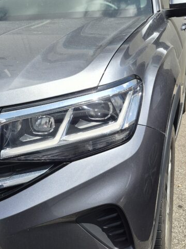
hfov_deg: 29.1
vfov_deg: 38.9
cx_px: 41
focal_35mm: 49
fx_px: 352
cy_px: 135
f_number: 1.8
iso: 25
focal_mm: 5.4
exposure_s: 1/1396
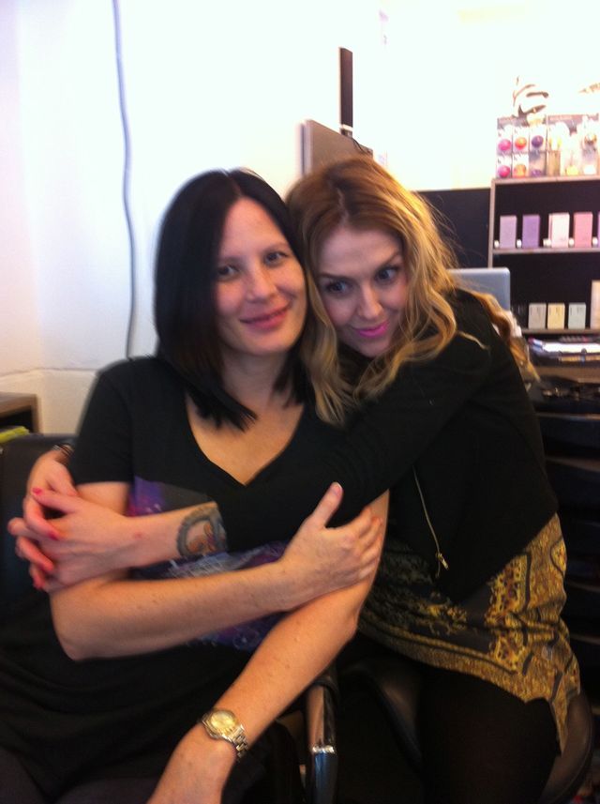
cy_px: 402
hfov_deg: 40.6
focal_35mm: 35
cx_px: 300
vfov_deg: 52.7
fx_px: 811
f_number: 2.8
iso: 160
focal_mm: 3.85
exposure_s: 1/15
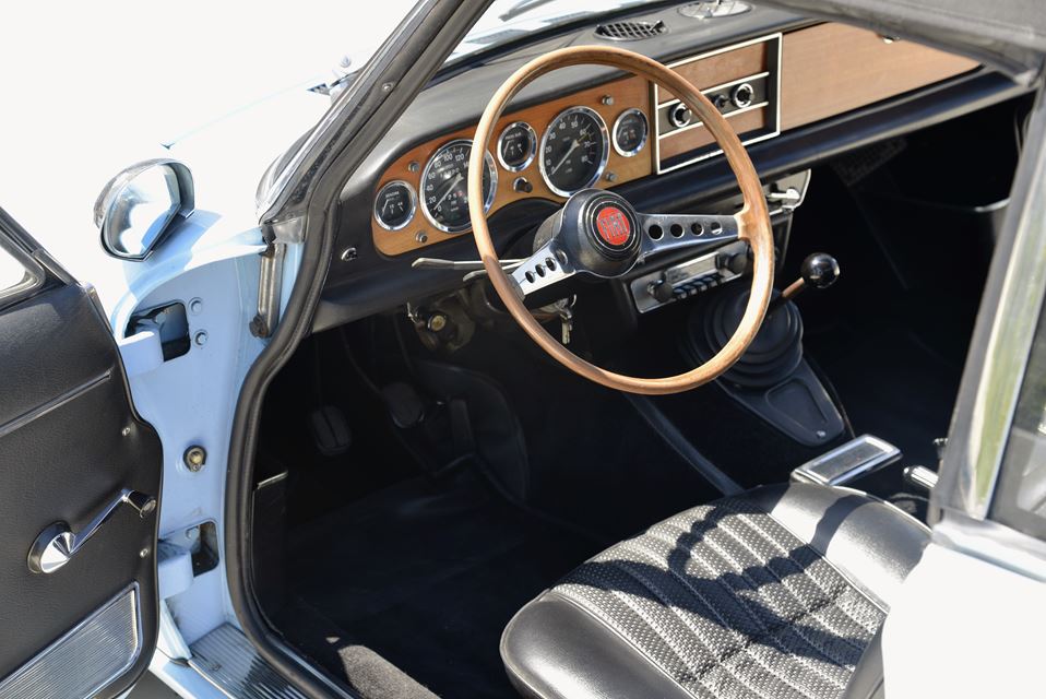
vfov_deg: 21.9
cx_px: 523
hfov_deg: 32.4
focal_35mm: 62
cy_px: 350
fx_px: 1802
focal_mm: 62
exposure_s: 1/125
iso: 200
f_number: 5.6
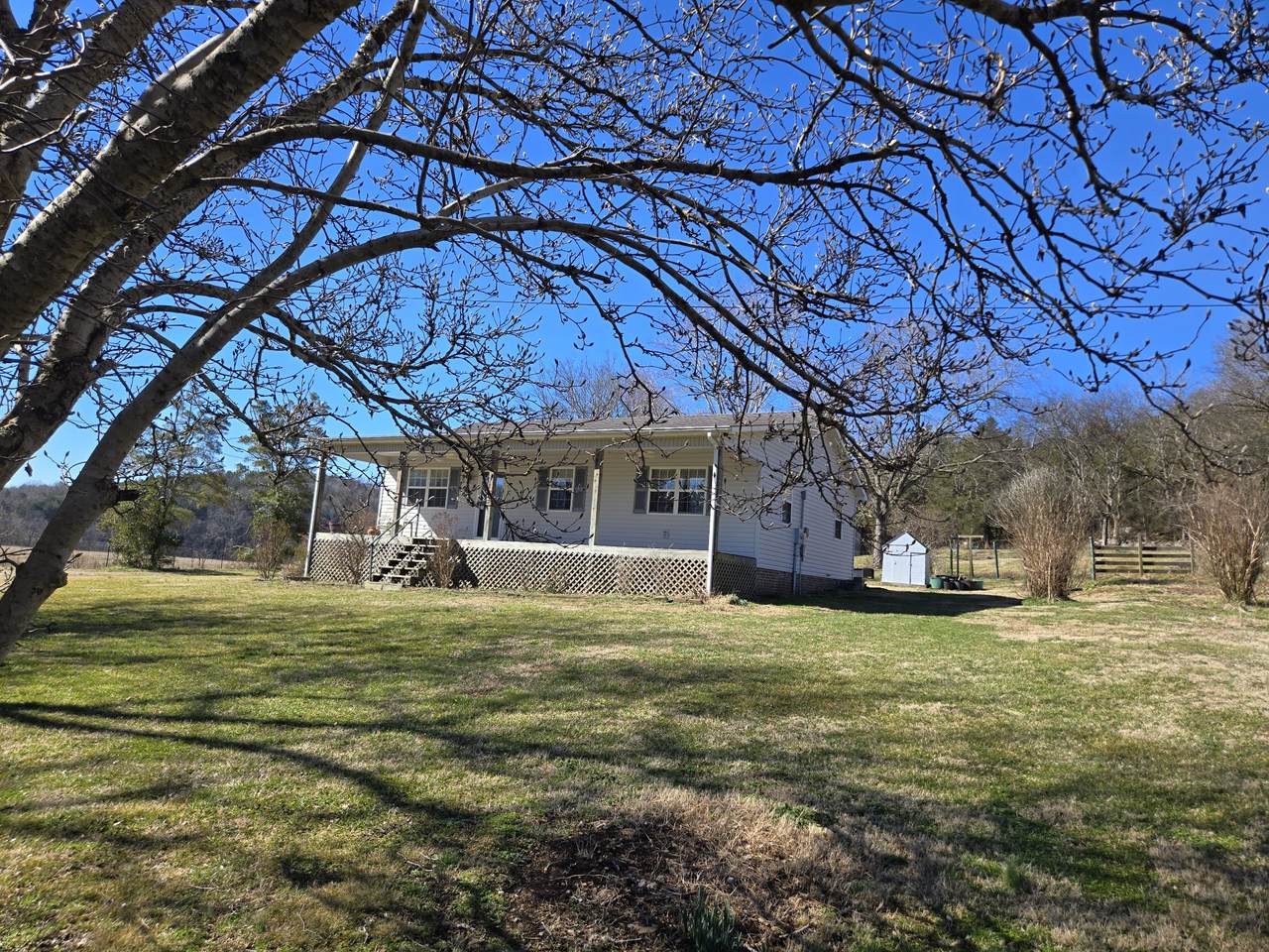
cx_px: 634
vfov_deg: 58.9
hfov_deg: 73.9
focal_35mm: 23
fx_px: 843
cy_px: 476
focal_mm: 5.4
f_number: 1.8
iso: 25
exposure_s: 1/1008
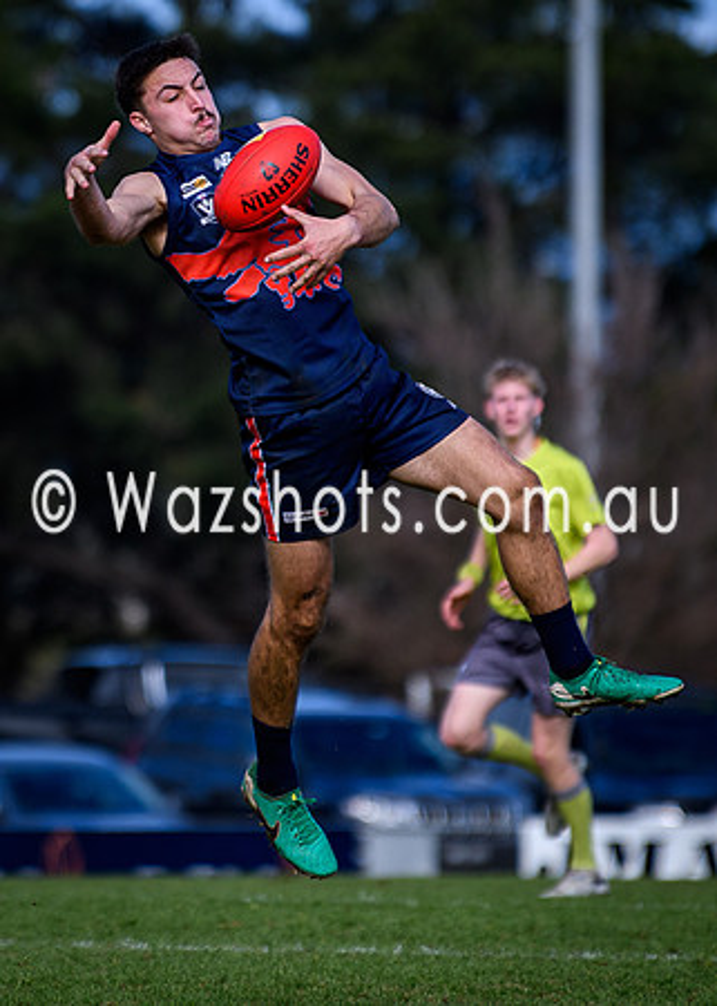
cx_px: 99
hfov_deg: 2.2
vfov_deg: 3.1
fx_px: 18580
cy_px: 326
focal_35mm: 651
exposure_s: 1/2500
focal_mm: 200
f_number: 2.8
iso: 125
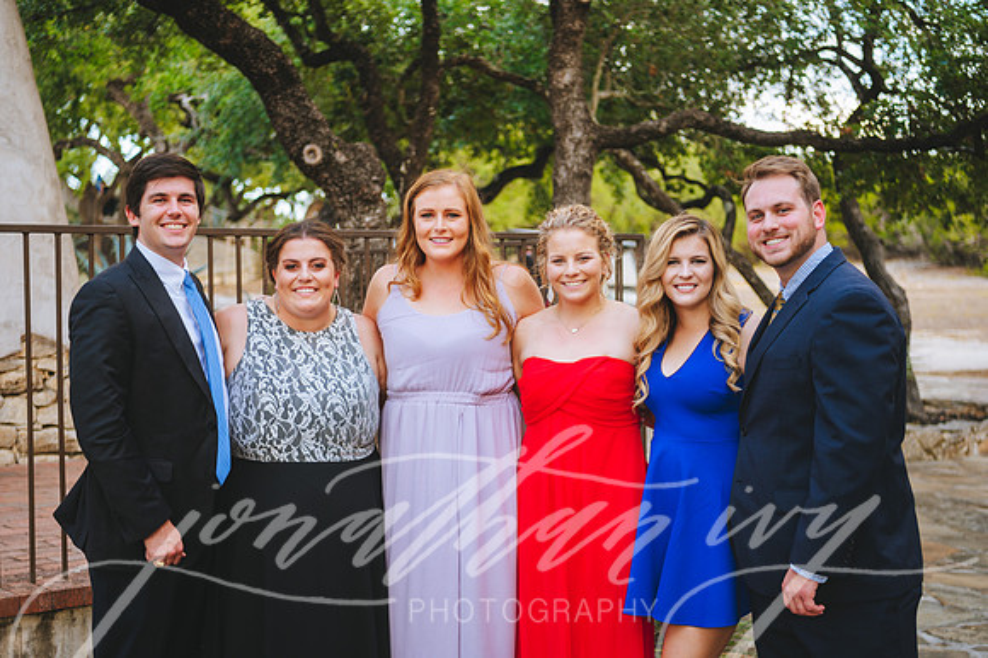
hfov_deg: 38.2
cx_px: 494
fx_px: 1426
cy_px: 329
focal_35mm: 52
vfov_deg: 26.0
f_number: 2.8
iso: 125
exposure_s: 1/160
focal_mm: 52
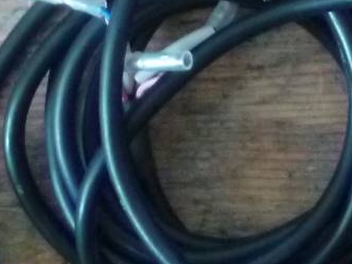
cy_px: -309
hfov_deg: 12.9
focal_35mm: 153
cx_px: 246
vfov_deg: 9.0
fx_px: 1555
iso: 400
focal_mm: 4.5
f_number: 3.1
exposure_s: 1/30
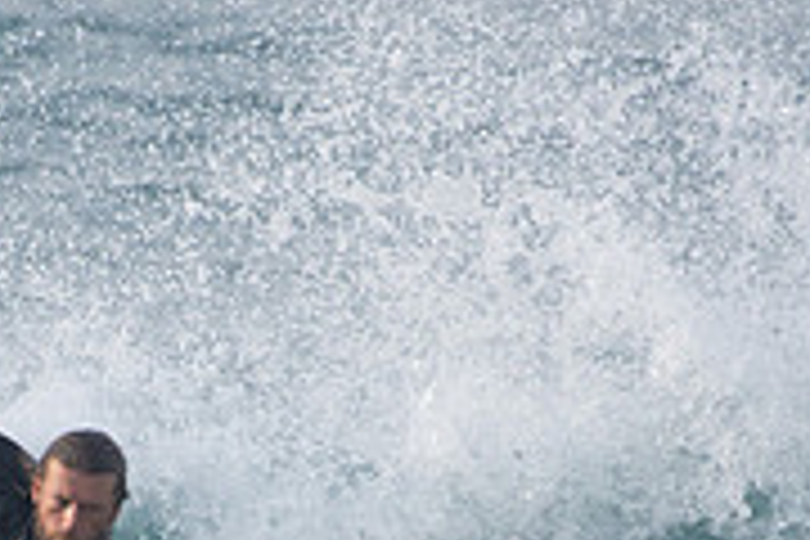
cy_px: 722
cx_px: 158
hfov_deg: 0.9
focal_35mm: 2412
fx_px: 54266
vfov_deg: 0.6
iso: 640
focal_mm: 500
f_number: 5.6
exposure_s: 1/2000
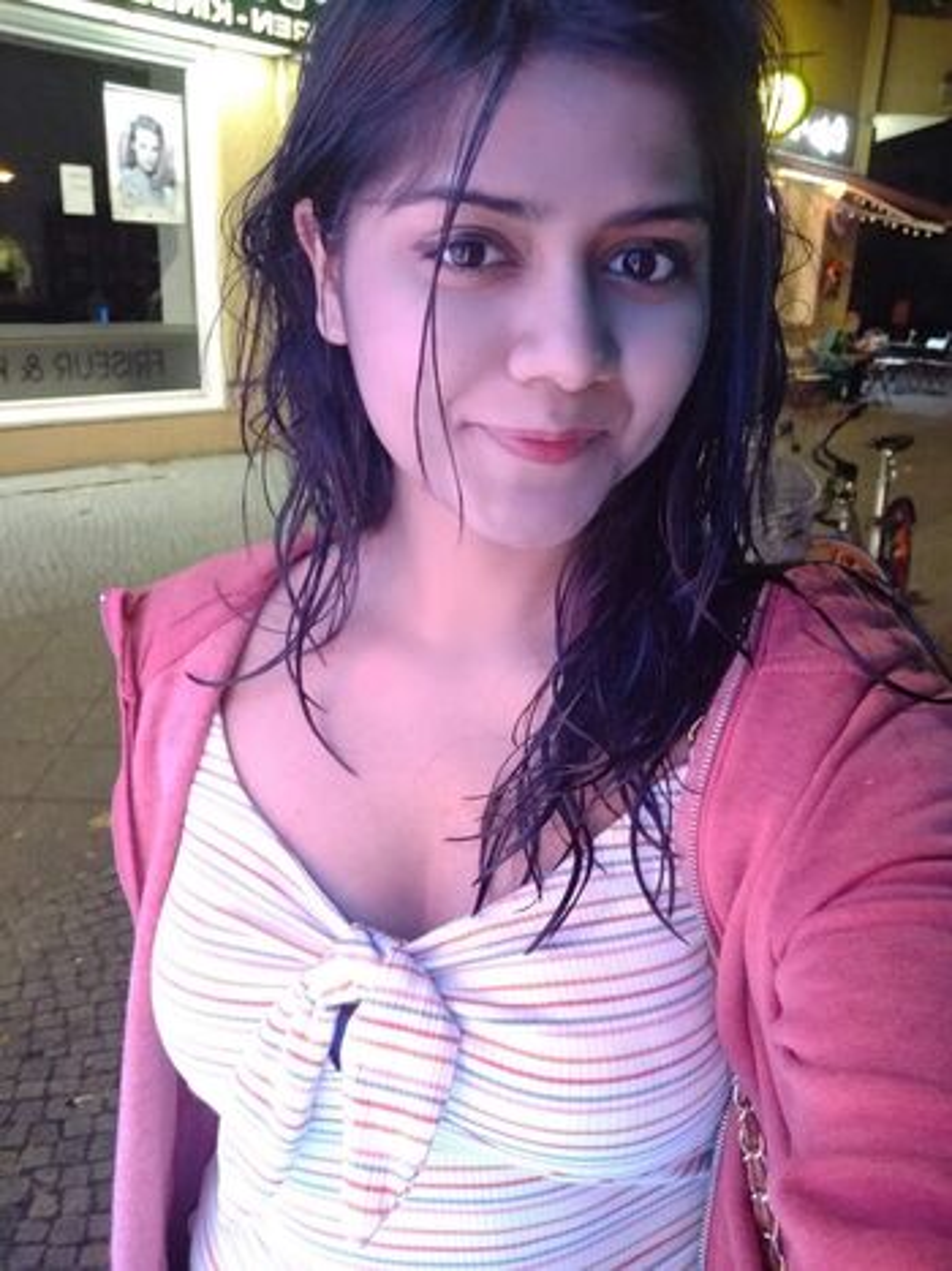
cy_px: 636
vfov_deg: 69.4
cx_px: 476
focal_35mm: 25
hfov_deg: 54.9
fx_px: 917
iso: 3200
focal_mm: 3.48
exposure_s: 1/17
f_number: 2
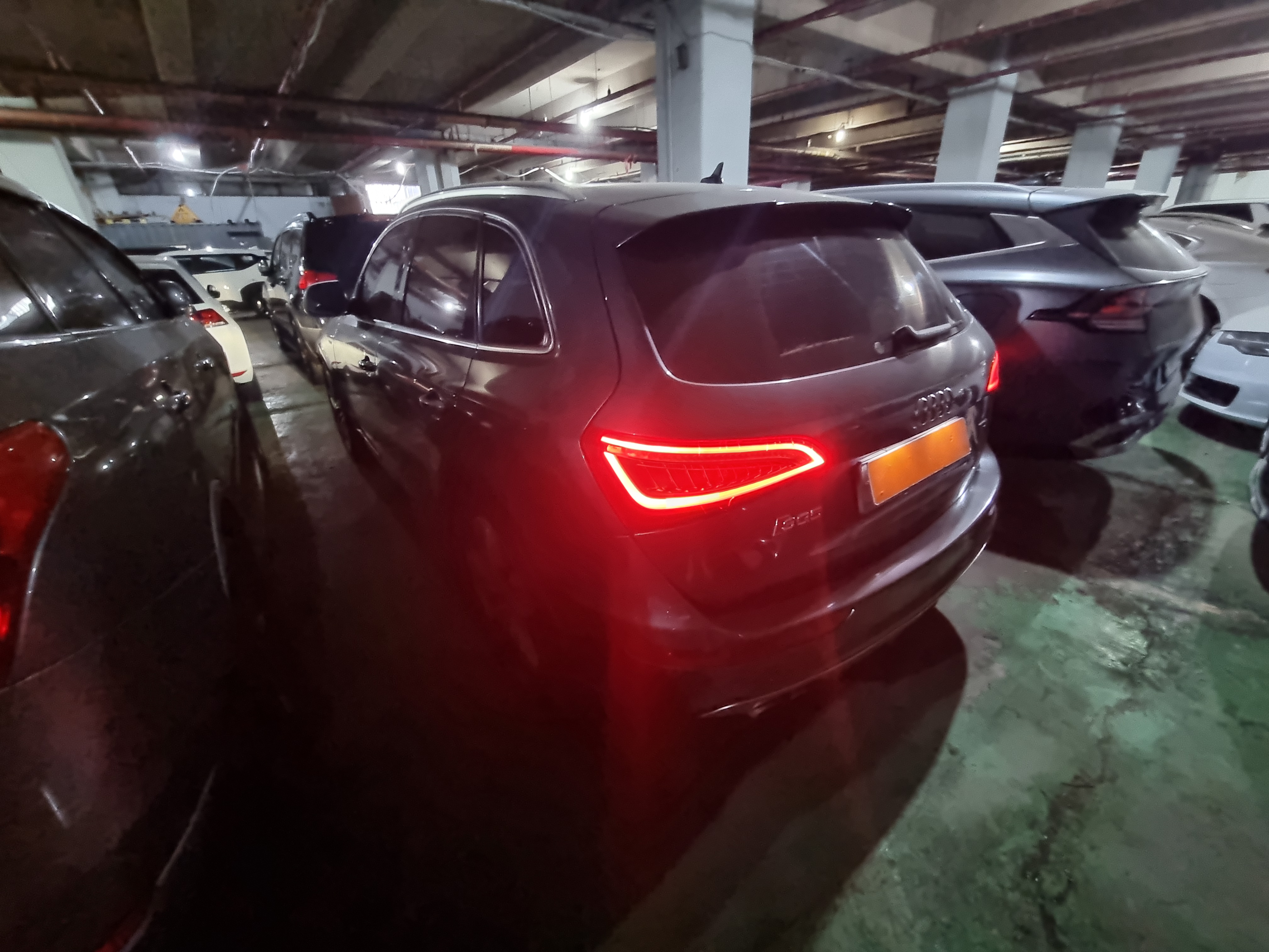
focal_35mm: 13
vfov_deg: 89.9
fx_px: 477
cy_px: 476
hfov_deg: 106.2
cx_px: 634
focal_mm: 2.2
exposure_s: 1/24
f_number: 2.2
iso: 1250
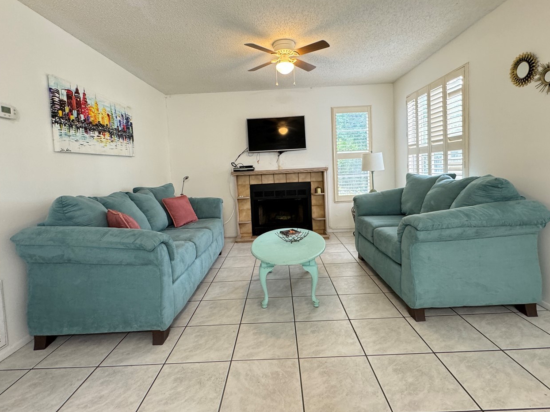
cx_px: 277
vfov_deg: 71.4
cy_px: 185
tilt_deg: -3.3
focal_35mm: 18
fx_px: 286
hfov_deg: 87.8
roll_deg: +2.7
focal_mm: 2.22
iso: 250
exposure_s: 1/60
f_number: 2.2
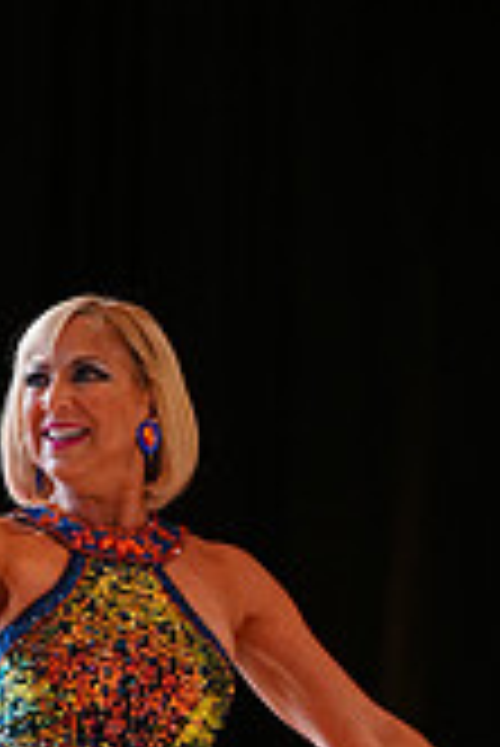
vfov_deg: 2.9
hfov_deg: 2.0
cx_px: -115
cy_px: 1102
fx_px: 14531
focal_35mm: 699
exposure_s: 1/250
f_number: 4
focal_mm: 200
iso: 2500
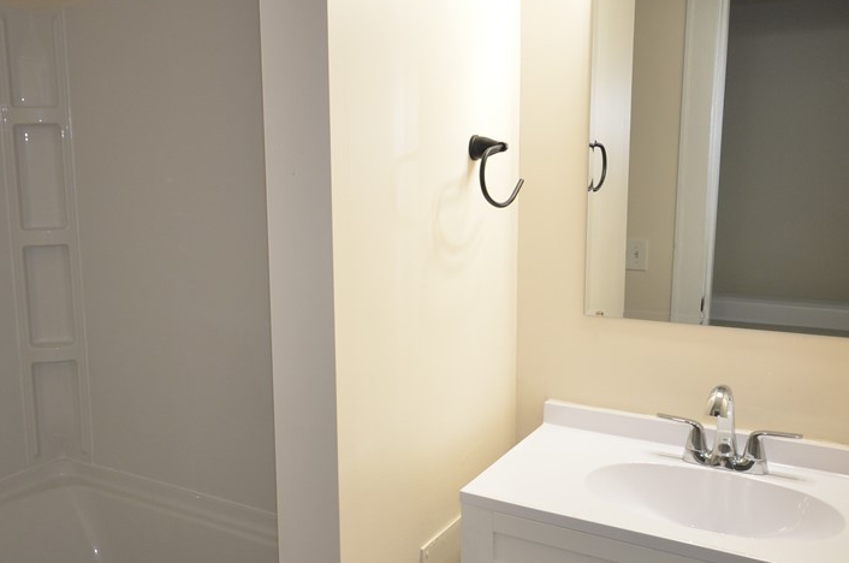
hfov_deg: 51.2
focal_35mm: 37
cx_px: 294
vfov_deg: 35.8
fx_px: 871
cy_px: 289
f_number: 5
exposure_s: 1/60
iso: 450
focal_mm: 16
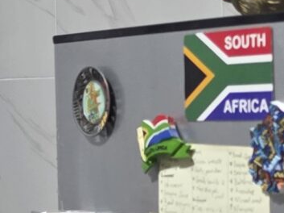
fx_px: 1369
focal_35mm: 167
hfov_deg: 9.2
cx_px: -592
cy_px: 52
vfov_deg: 8.9
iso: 500
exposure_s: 1/100
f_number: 1.7
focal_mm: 6.3
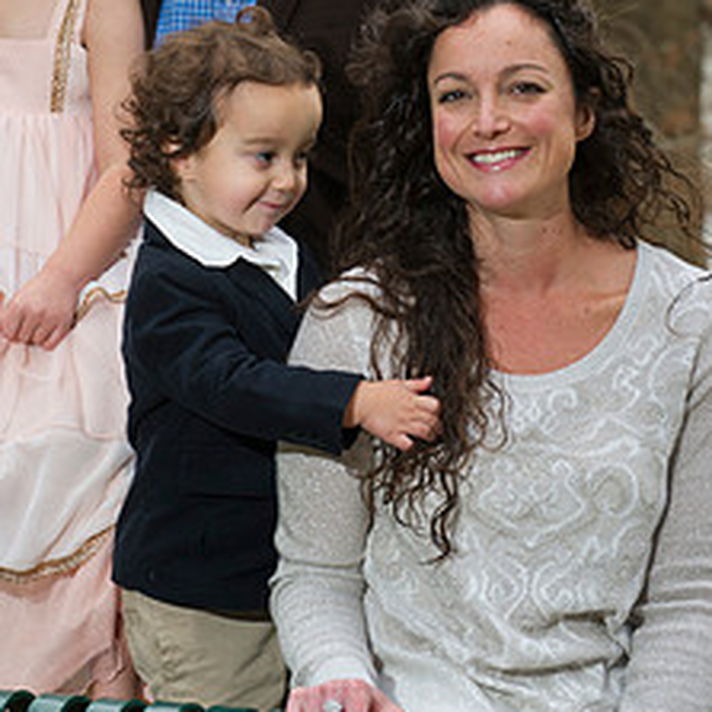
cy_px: 48
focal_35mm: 265
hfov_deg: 6.6
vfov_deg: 6.6
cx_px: 273
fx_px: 6167
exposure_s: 1/250
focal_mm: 155
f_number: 7.1
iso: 640
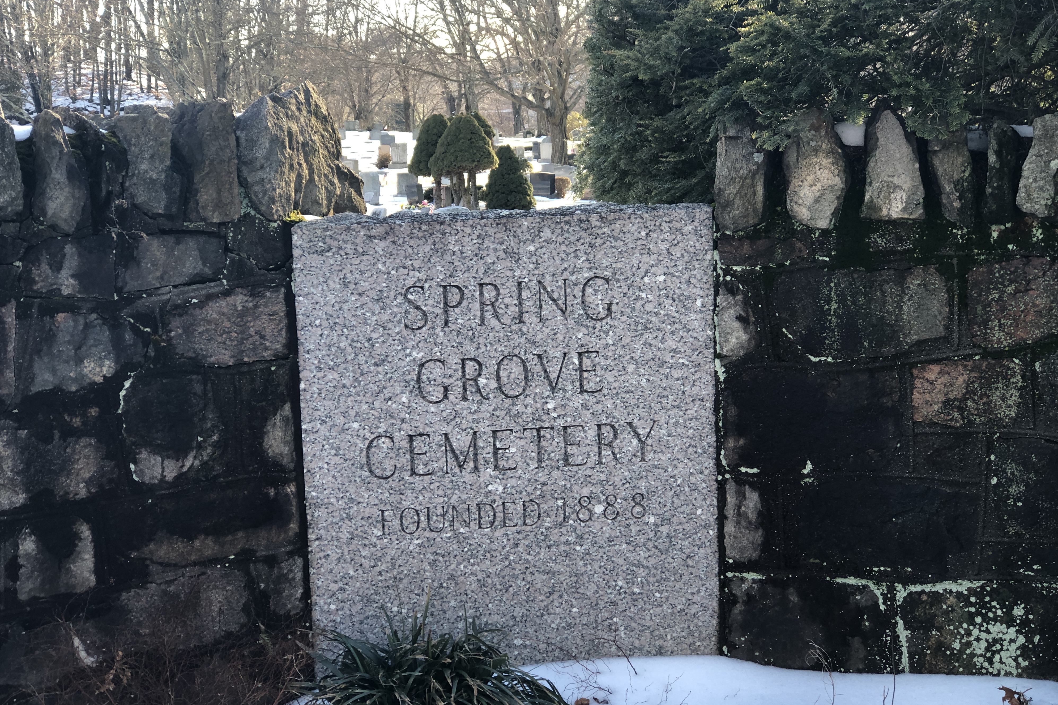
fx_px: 1763
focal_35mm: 60
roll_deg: +1.3
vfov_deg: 22.6
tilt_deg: -9.7
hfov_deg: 33.4
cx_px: 527
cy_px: 373
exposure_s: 1/60
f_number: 2.8
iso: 25
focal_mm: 6.6
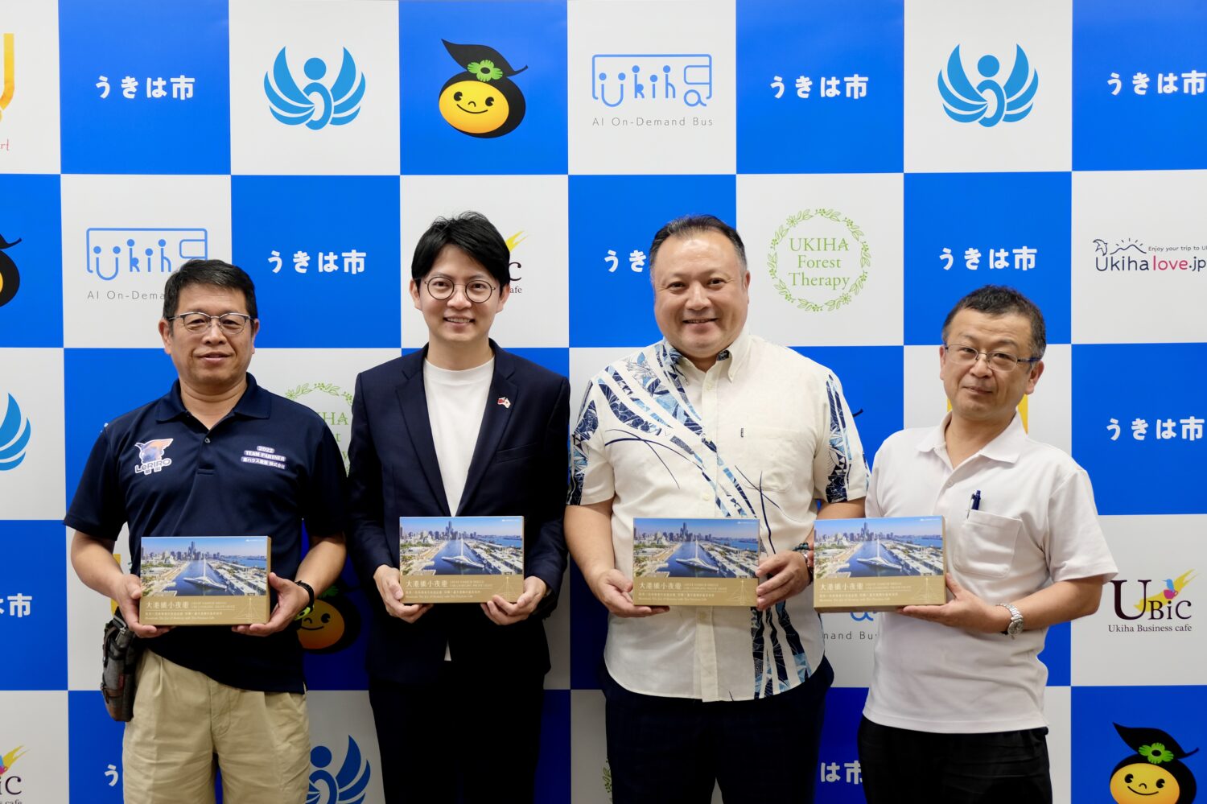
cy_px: 402
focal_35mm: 45
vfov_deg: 29.8
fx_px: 1508
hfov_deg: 43.6
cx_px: 604
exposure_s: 1/60
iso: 400
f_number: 4
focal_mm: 30.2
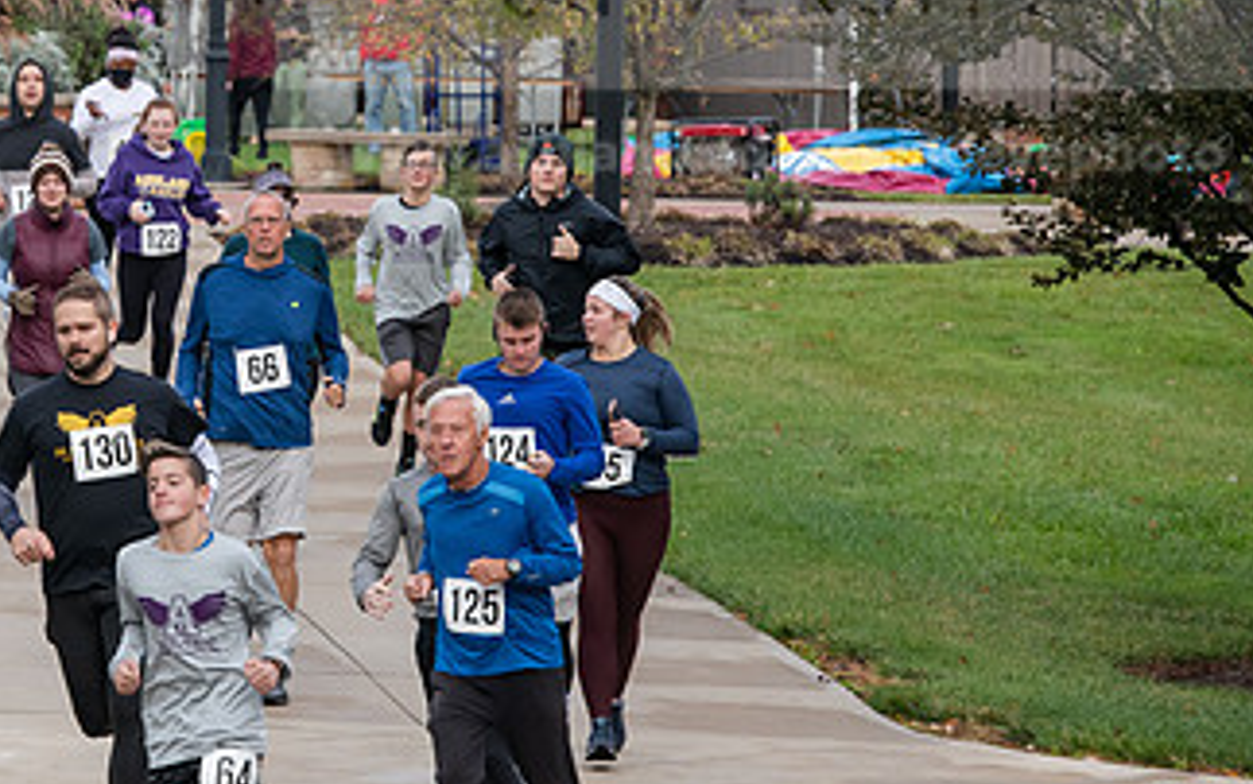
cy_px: 235
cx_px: 159
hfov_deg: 6.4
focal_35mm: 330
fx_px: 11271
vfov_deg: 4.0
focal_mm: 180
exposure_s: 1/500
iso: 640
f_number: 6.3
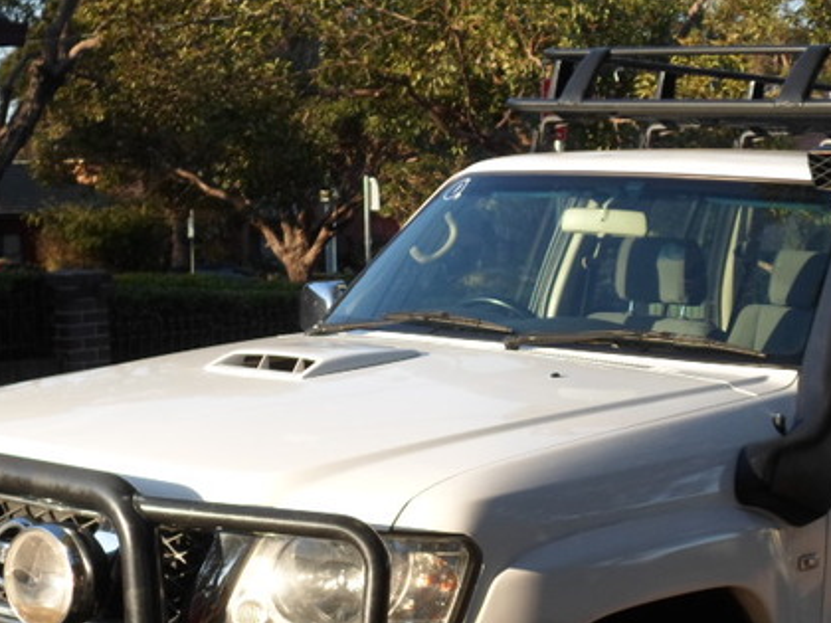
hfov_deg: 23.7
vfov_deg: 17.9
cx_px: 558
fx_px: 1969
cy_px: 489
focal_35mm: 82
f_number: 3.2
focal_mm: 7.8
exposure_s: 1/250
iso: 80
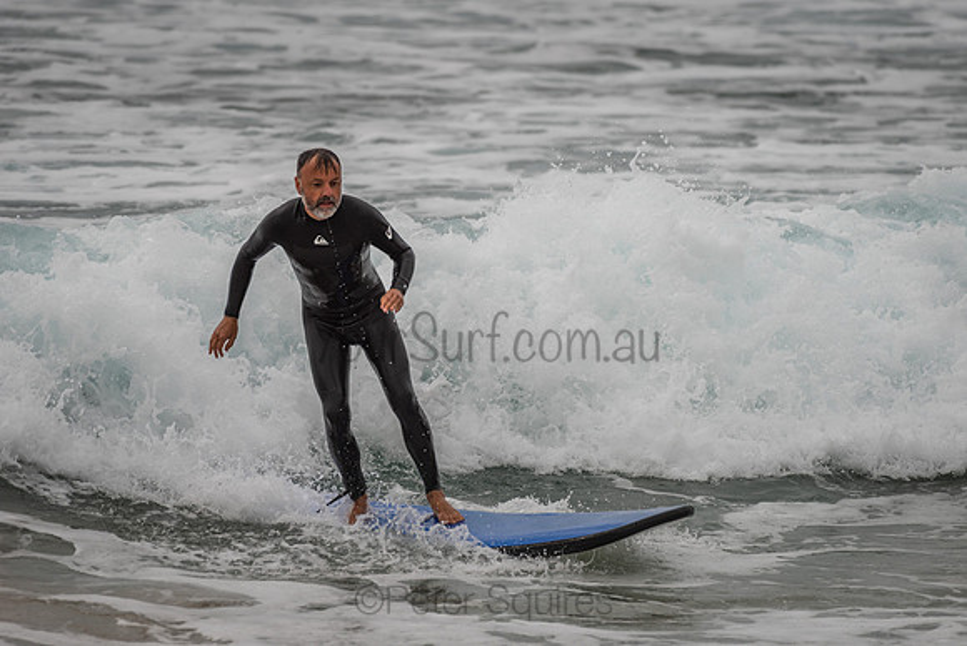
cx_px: 484
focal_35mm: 460
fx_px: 12358
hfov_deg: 4.5
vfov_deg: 3.0
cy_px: 323
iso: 140
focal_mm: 460
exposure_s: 1/2000
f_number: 5.6
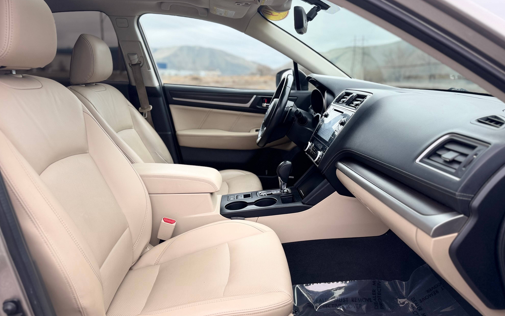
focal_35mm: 26
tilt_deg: -12.7
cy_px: 152
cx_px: 257
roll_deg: -1.3
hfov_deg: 70.4
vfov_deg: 47.6
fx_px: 358
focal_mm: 6.76
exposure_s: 1/395
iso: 80
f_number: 1.78
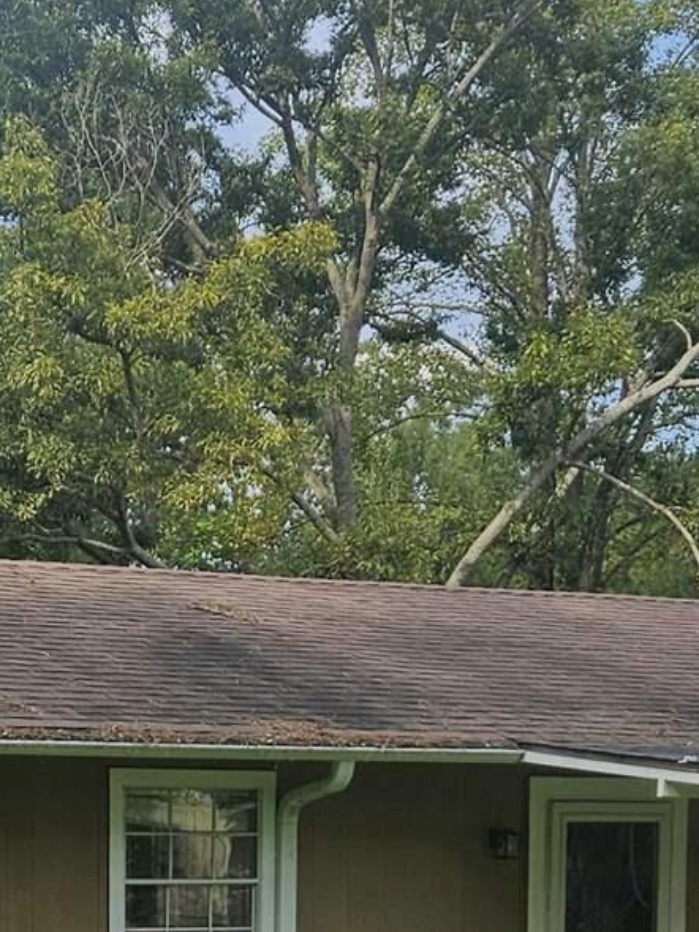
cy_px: 1079
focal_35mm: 90
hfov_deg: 16.0
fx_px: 2422
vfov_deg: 20.5
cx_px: -27
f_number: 1.8
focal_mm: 5.4
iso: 25
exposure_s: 1/625
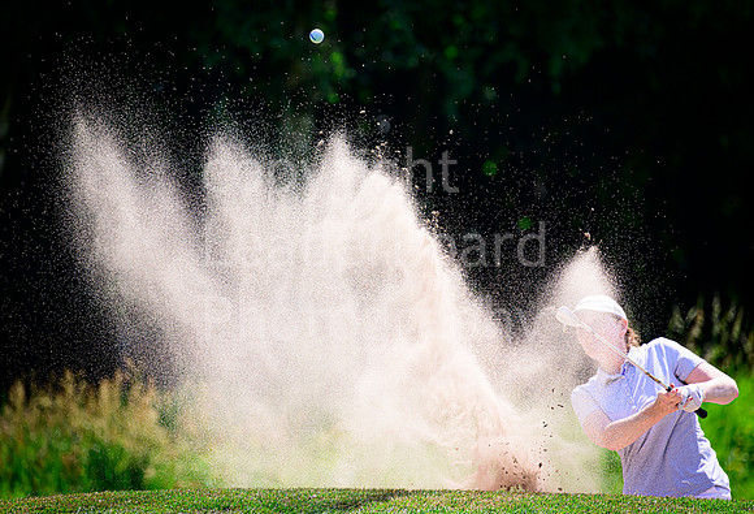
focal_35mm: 448
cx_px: 371
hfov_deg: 4.6
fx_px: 9444
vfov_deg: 3.1
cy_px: 269
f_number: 5.6
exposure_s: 1/2500
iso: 1250
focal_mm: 400
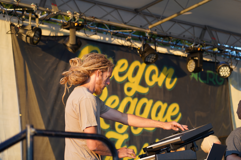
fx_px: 703
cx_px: 120
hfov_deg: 19.5
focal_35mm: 105
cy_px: 80
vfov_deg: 13.0
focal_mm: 105
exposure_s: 1/160
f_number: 4
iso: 200
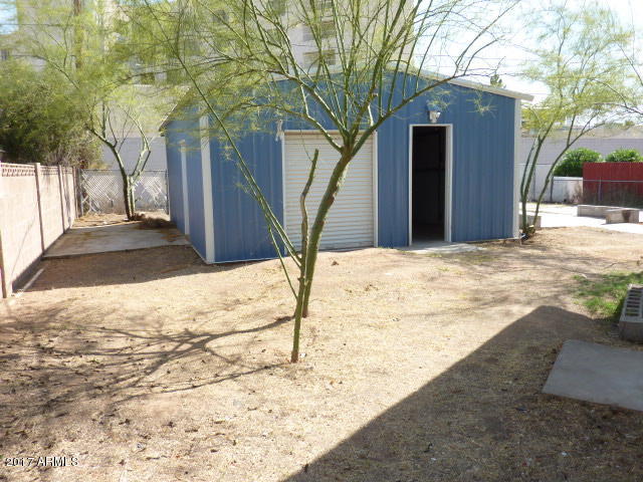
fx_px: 539
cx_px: 322
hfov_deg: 61.7
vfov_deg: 48.2
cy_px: 241
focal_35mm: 29
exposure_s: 1/250
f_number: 4
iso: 80
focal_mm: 4.1
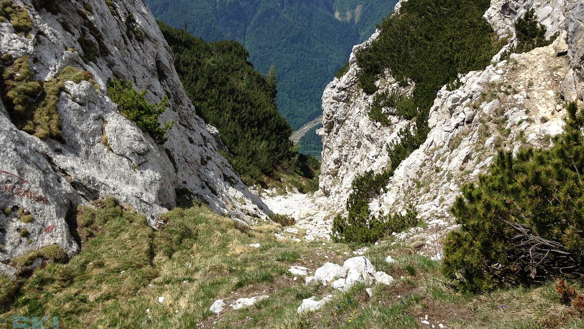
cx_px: 288
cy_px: 123
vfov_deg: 31.9
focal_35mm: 37
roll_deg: -1.0
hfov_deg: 54.0
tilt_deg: -32.0
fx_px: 573
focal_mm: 4.12
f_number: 2.4
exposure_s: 1/1748
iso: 50
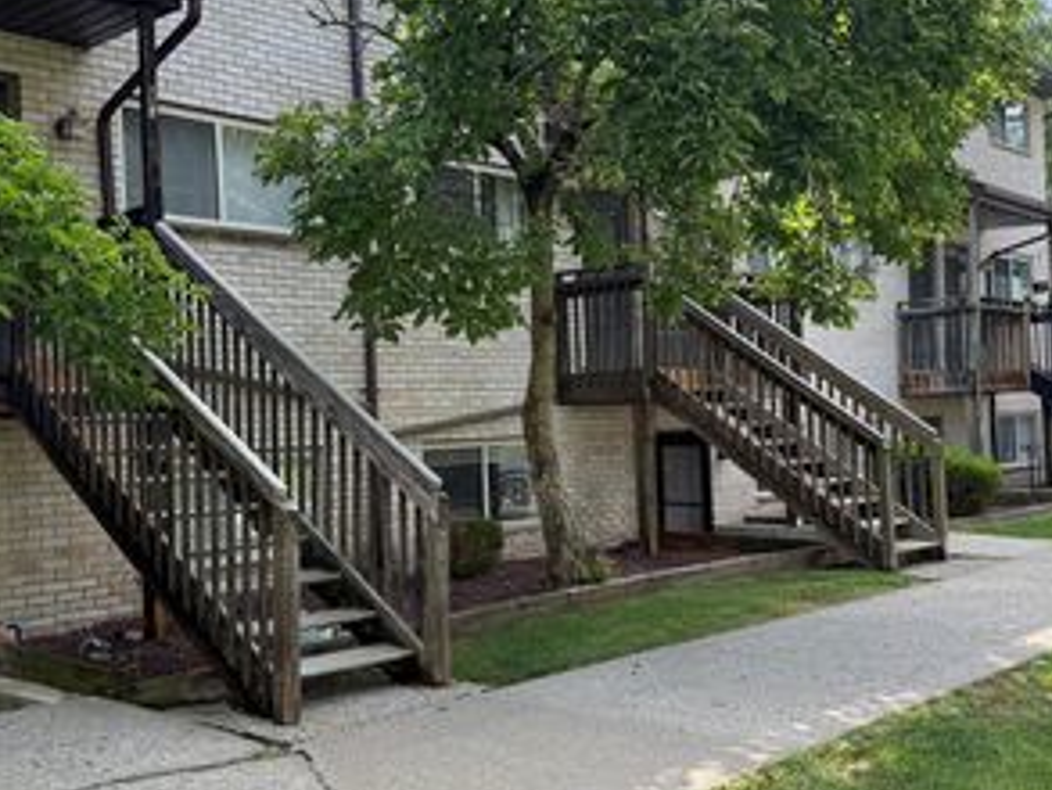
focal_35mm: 41
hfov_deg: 45.7
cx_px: 488
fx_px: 1247
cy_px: 429
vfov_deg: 35.1
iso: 100
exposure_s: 1/1156
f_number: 1.78
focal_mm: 6.76
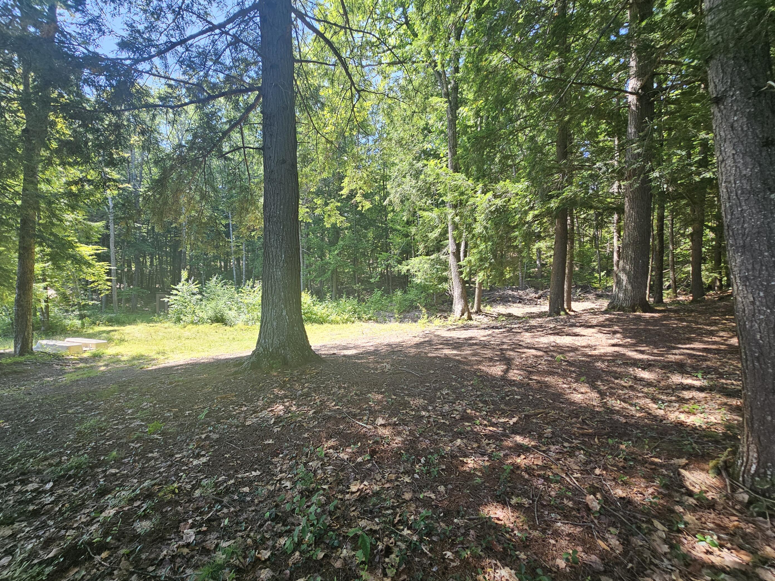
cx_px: 369
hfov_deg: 102.0
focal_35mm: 14
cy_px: 309
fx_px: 313
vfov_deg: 85.6
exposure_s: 1/180
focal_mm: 2.2
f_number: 2.2
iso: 50
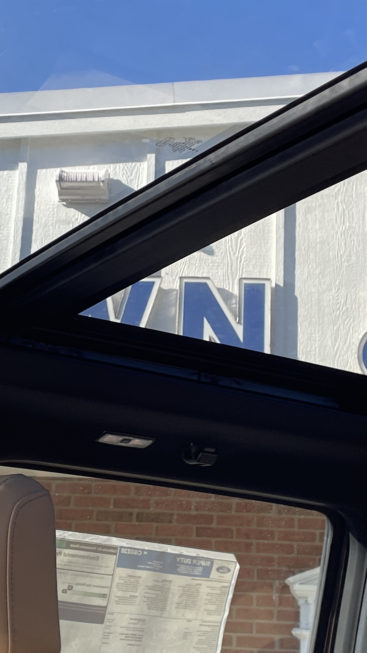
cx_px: 138
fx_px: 1246
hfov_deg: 16.7
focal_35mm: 72
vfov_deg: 29.3
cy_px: 288
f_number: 1.6
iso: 32
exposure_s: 1/231
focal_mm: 4.2
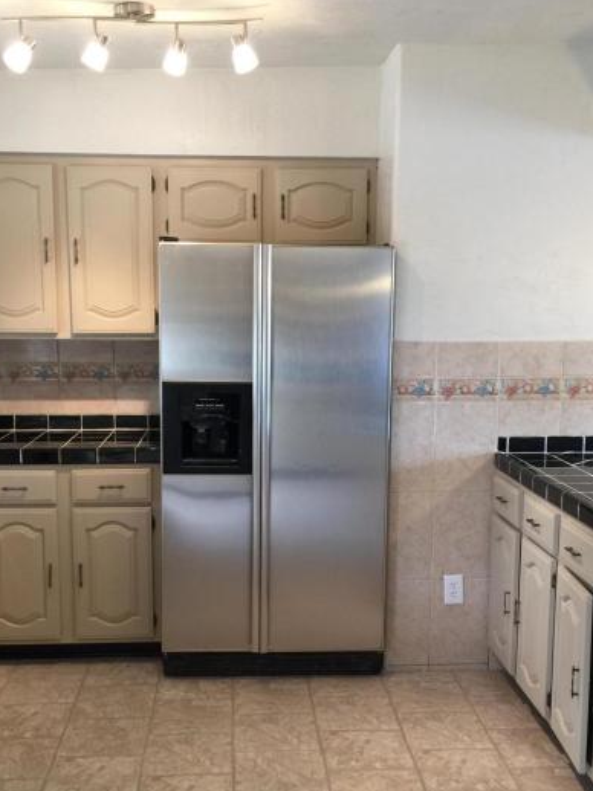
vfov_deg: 43.6
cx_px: 278
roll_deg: +0.2
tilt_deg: -8.0
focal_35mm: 43
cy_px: 484
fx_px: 983
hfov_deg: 33.6
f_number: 2.2
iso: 50
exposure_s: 1/30
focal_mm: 4.15
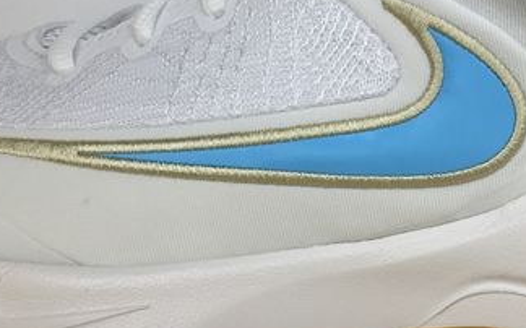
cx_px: 391
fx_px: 1089
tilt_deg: -10.7
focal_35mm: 76
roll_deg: +0.4
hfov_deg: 26.8
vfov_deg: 17.0
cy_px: 86
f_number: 2.2
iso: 25
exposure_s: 1/218
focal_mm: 4.15
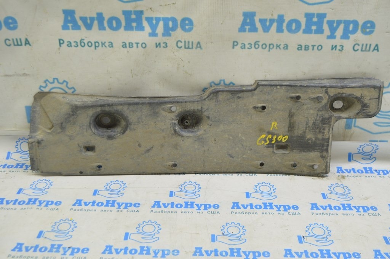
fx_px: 455
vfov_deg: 31.8
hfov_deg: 46.4
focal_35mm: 42
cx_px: 195
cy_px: 130
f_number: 5.6
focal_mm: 28
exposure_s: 1/20
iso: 400
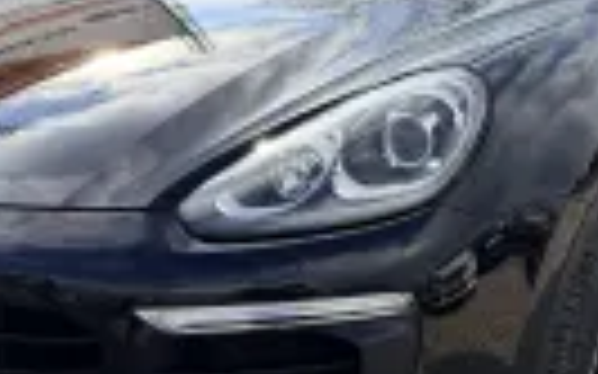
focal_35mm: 69
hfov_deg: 29.7
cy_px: 144
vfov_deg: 18.8
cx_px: 351
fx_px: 1124
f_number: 1.78
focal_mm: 6.76
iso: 80
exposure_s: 1/5714
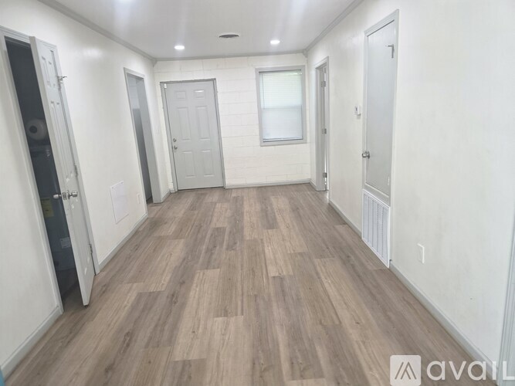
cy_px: 193
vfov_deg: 58.9
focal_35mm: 23
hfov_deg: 73.9
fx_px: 342
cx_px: 258
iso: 200
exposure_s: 1/120
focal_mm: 6.3
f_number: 1.7
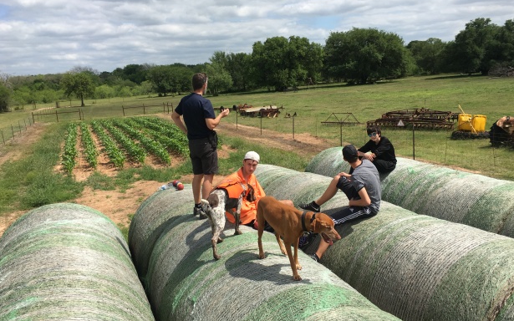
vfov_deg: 39.4
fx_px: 448
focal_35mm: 32
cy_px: 166
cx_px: 254
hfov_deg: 59.7
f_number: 2.2
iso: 25
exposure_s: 1/2024
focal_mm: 4.15
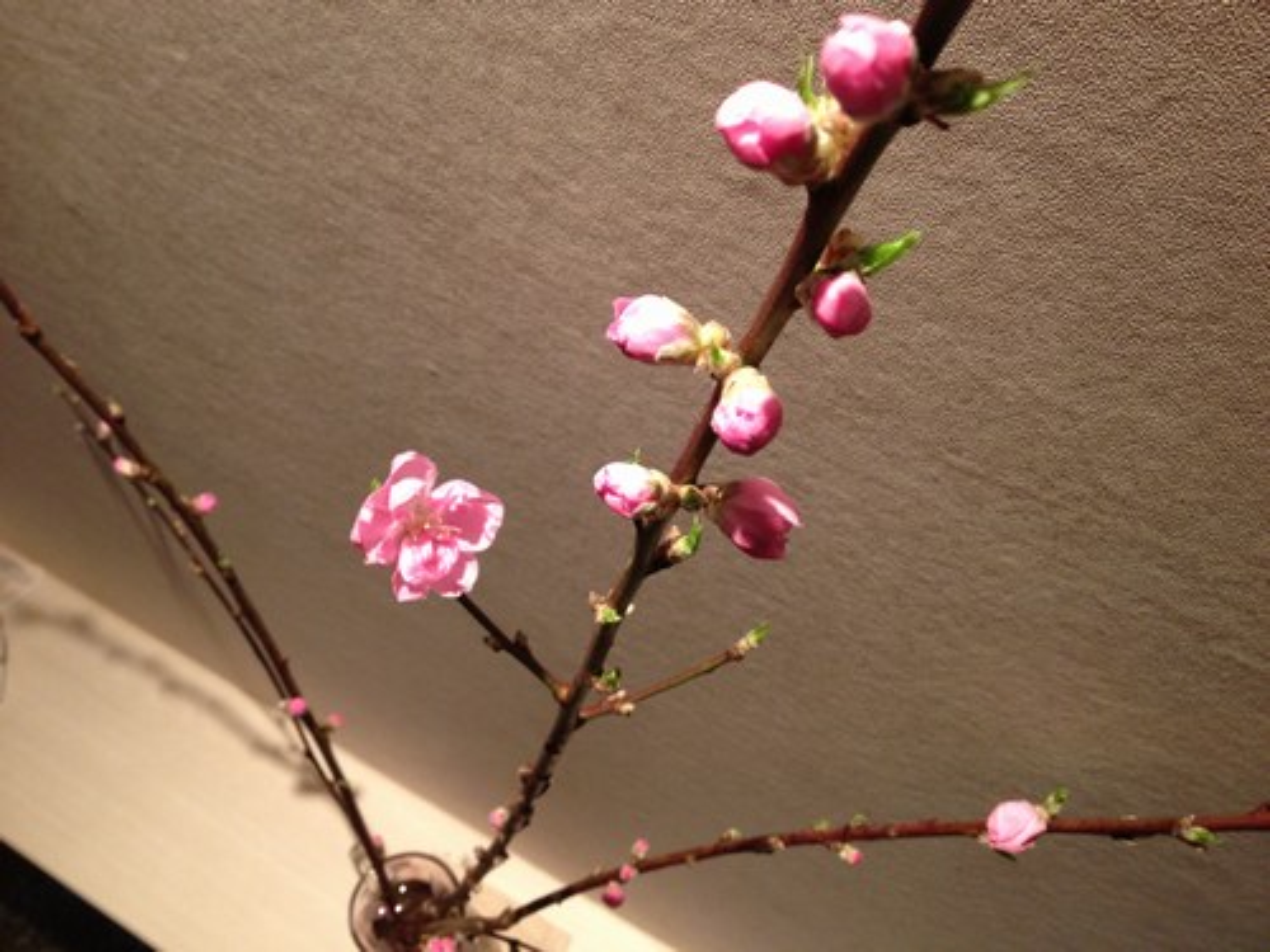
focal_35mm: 35
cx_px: 635
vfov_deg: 40.7
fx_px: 1284
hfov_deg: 52.6
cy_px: 476
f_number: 2.4
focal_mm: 4.28
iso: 100
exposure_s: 1/20
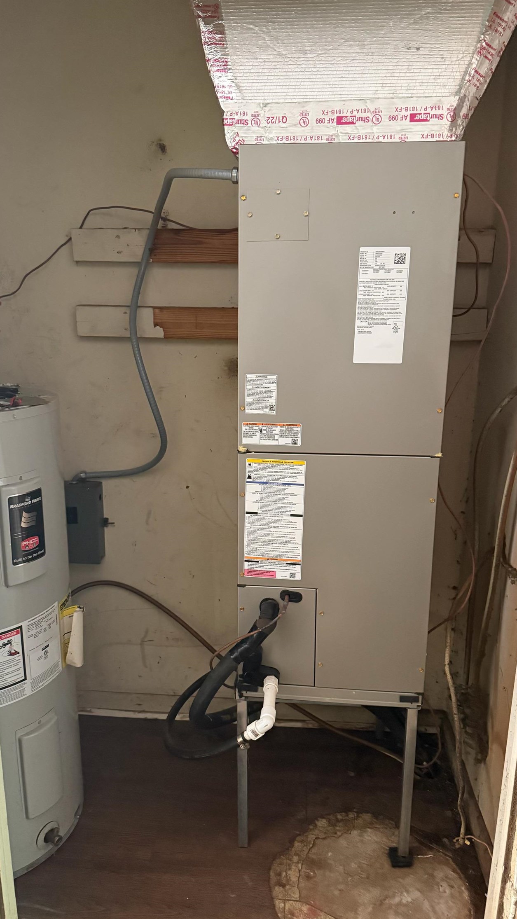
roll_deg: +0.3
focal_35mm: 27
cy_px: 462
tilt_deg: -12.5
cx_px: 231
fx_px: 658
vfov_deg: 69.9
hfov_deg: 42.8
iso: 800
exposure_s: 1/55
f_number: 1.78
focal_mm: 6.76
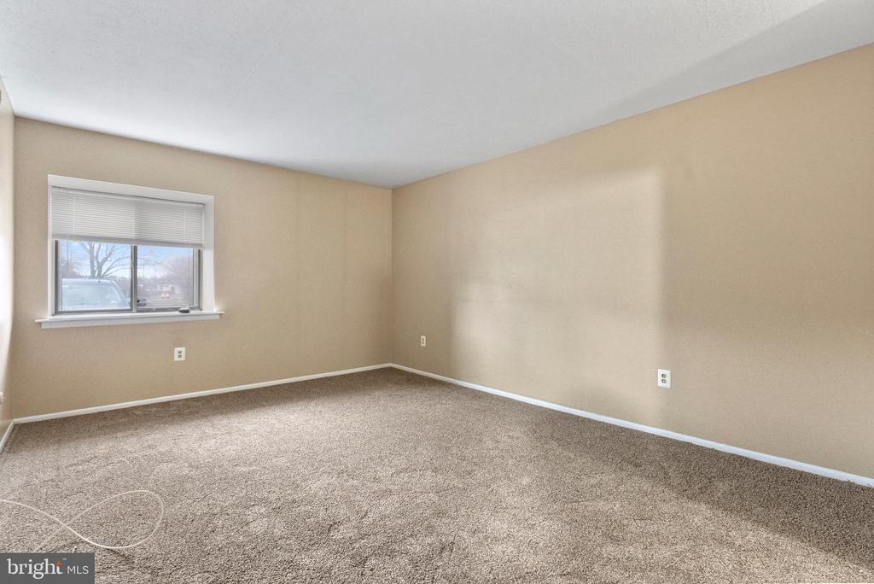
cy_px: 292
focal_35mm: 16
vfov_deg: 73.8
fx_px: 389
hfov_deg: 96.7
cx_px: 437
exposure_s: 1/2
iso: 12800
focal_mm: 16
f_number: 7.1
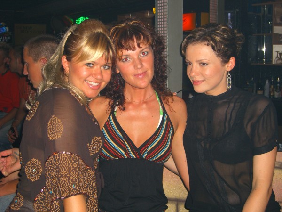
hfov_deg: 41.2
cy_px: 106
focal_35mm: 46
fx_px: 375
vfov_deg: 31.5
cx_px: 141
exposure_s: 1/60
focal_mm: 9.5
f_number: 3.1
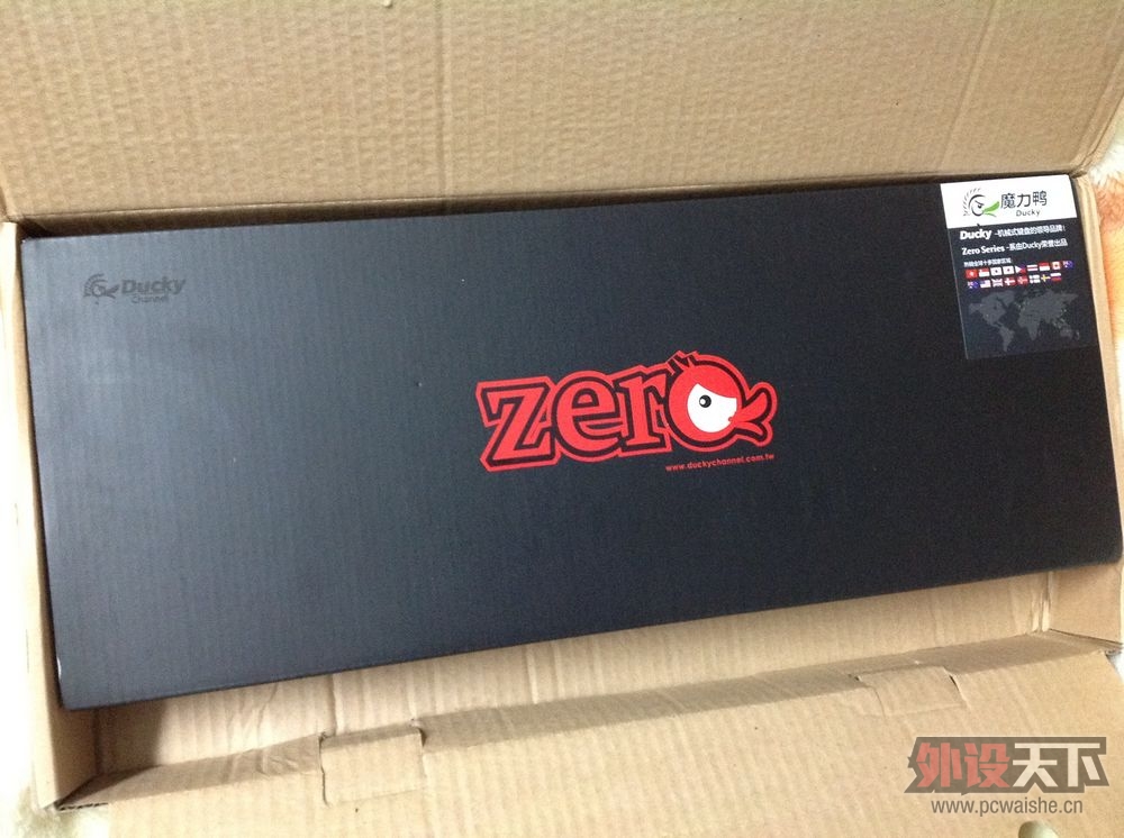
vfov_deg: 40.6
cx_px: 562
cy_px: 419
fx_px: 1134
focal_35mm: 35
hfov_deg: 52.7
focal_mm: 4.28
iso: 500
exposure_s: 1/15
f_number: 2.4
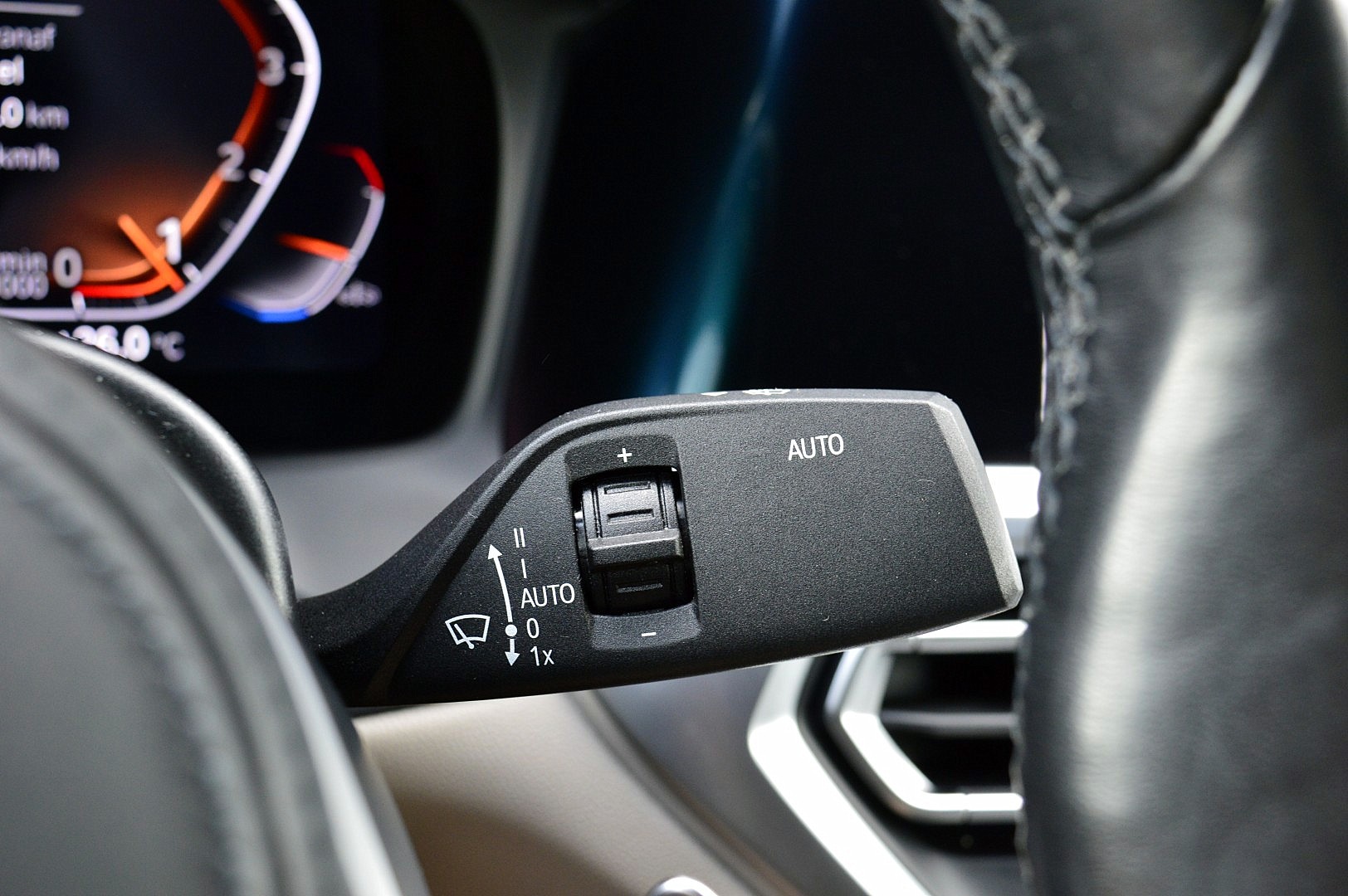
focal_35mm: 54
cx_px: 674
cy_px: 448
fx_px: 2020
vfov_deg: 25.0
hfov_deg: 36.9
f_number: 7.1
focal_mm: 36
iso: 800
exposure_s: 1/60
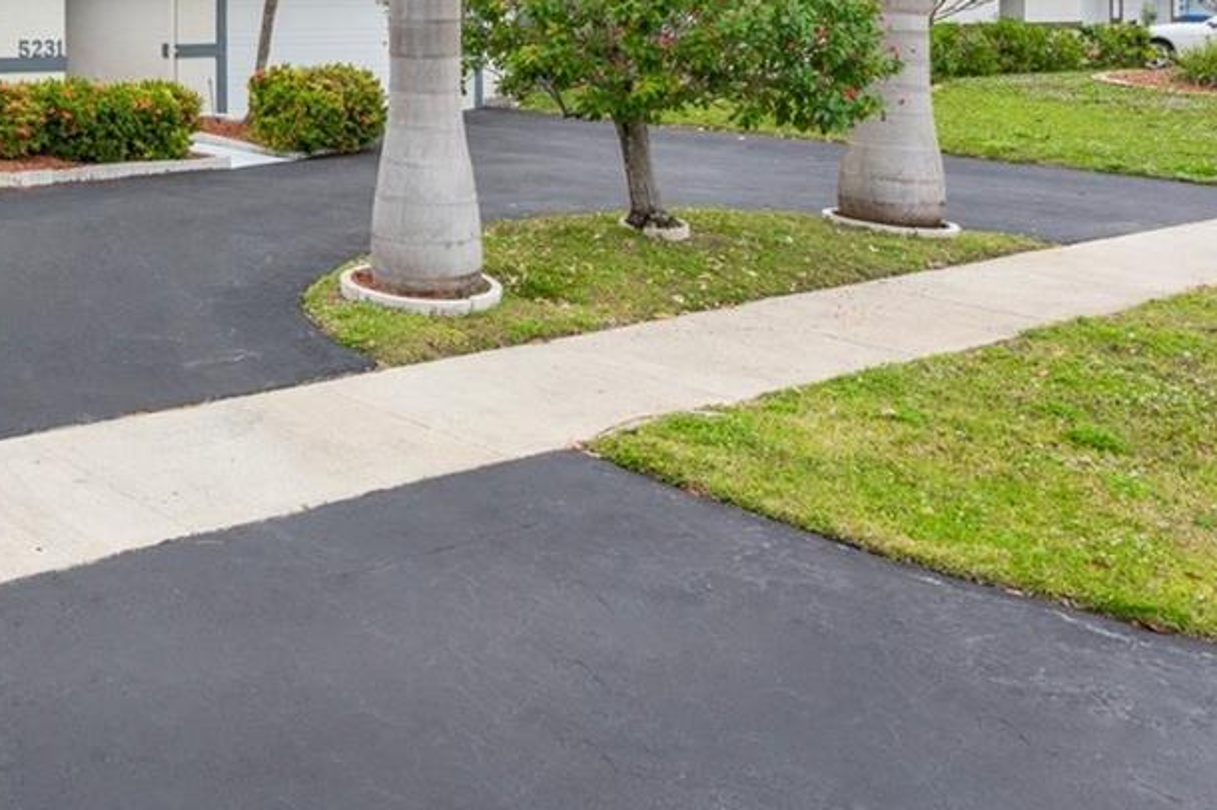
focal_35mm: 42
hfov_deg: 39.6
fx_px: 1419
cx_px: -56
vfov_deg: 29.5
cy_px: -26
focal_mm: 16
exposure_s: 1/30
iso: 200
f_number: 11
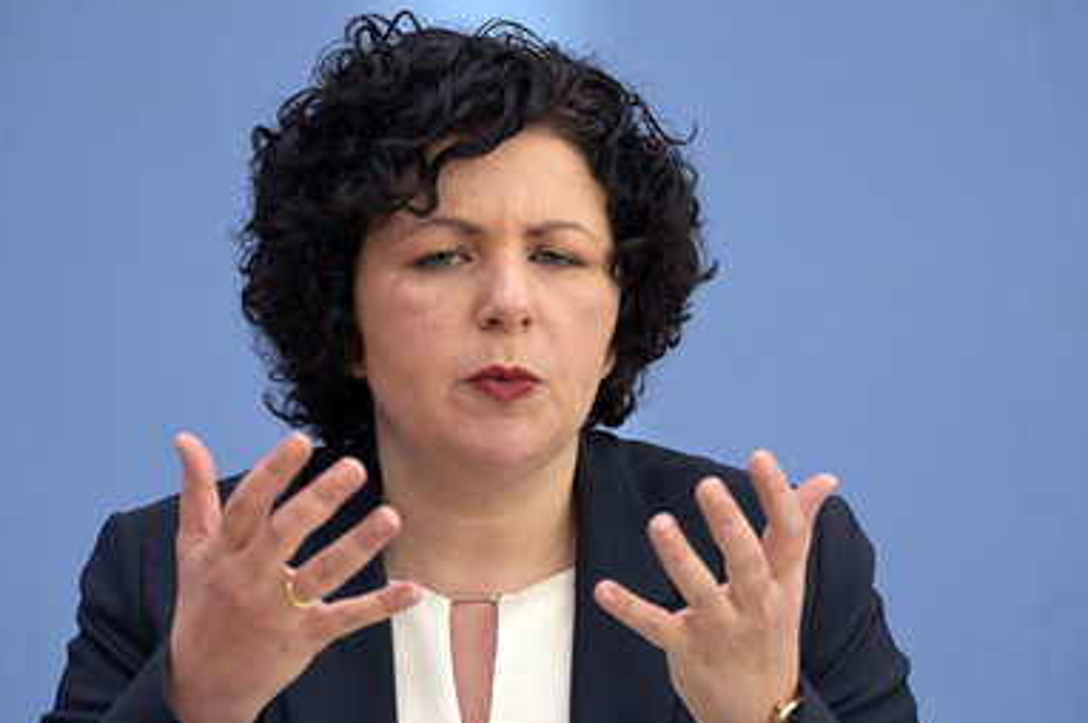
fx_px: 5345
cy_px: 327
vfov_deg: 7.7
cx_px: 554
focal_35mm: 177
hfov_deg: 11.6
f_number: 5.6
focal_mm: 150
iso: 3200
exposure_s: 1/500
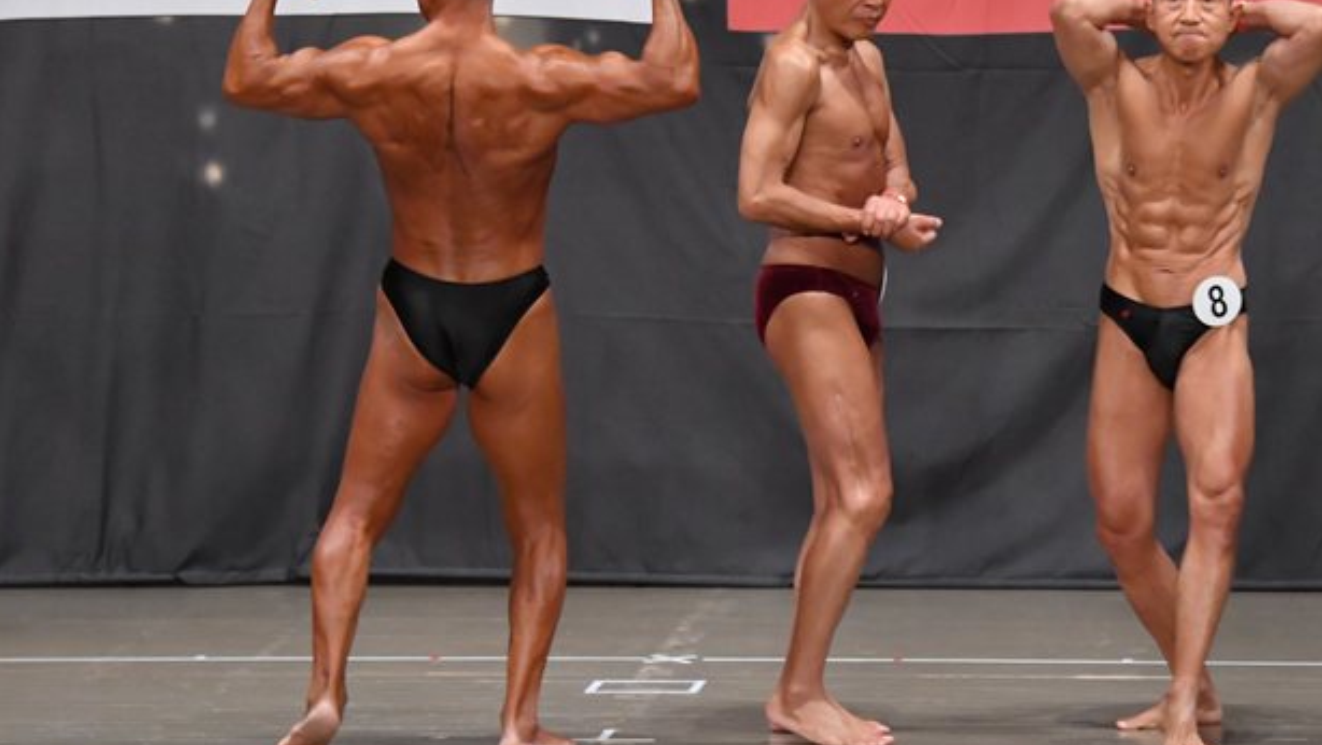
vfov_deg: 4.9
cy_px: 295
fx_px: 8662
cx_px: 815
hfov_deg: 8.7
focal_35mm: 247
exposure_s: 1/400
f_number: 5.6
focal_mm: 125
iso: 5000
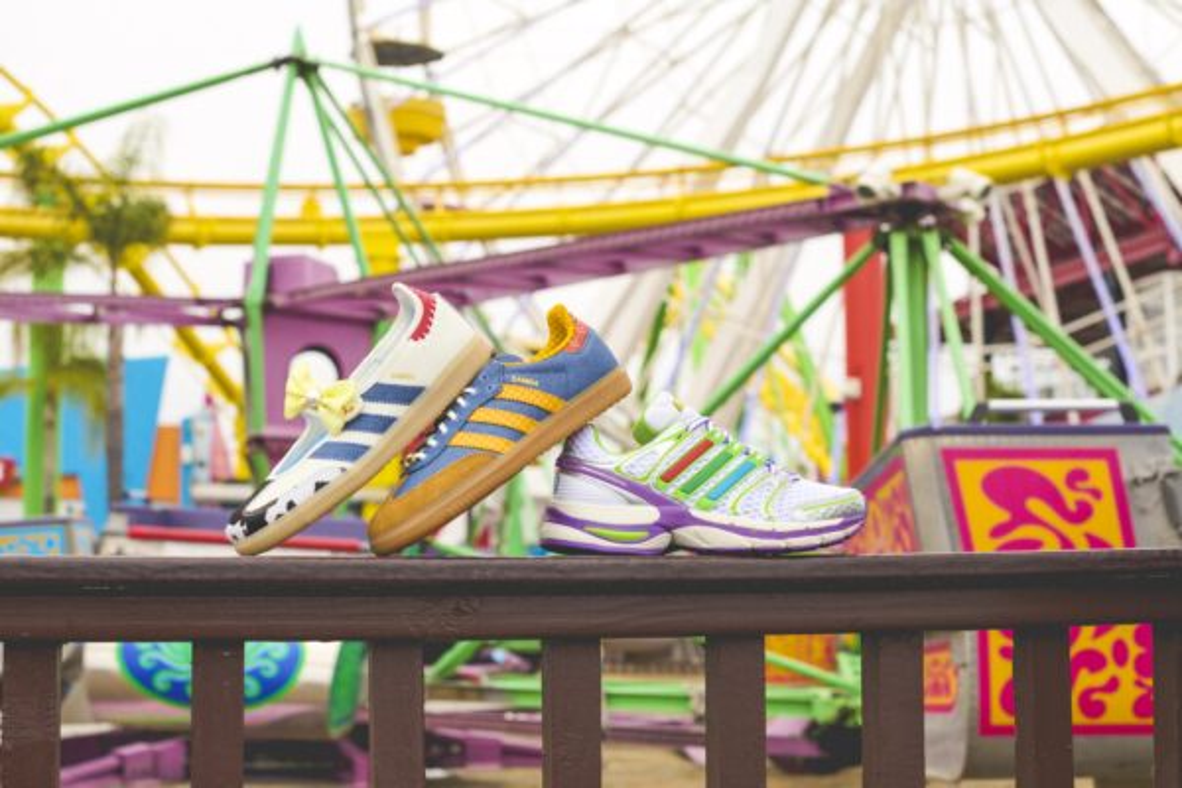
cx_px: 591
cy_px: 394
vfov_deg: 27.0
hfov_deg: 39.6
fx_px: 1642
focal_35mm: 50
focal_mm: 50
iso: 400
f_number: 5.6
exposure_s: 1/400
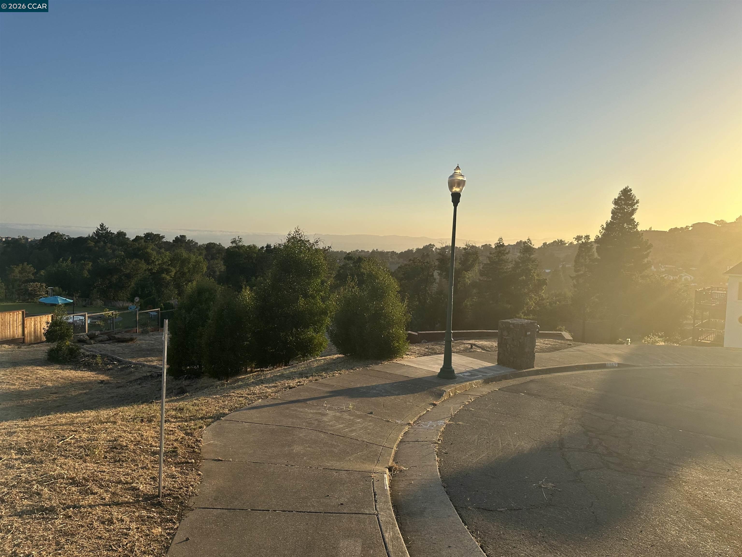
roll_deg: -1.9
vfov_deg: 56.8
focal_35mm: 24
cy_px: 278
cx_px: 371
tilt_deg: -3.8
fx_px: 514
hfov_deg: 71.6
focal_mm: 6.86
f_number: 1.78
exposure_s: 1/4016
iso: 80
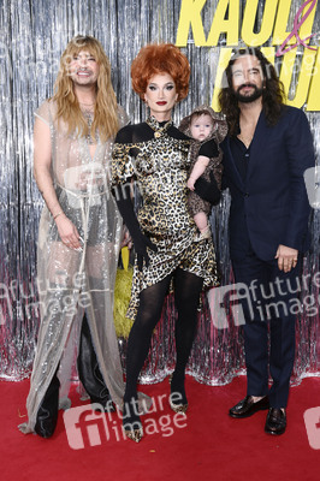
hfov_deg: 26.9
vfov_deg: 39.6
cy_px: 240
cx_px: 160
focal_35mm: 50
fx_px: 668
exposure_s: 1/250
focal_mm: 50
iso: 400
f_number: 5.6
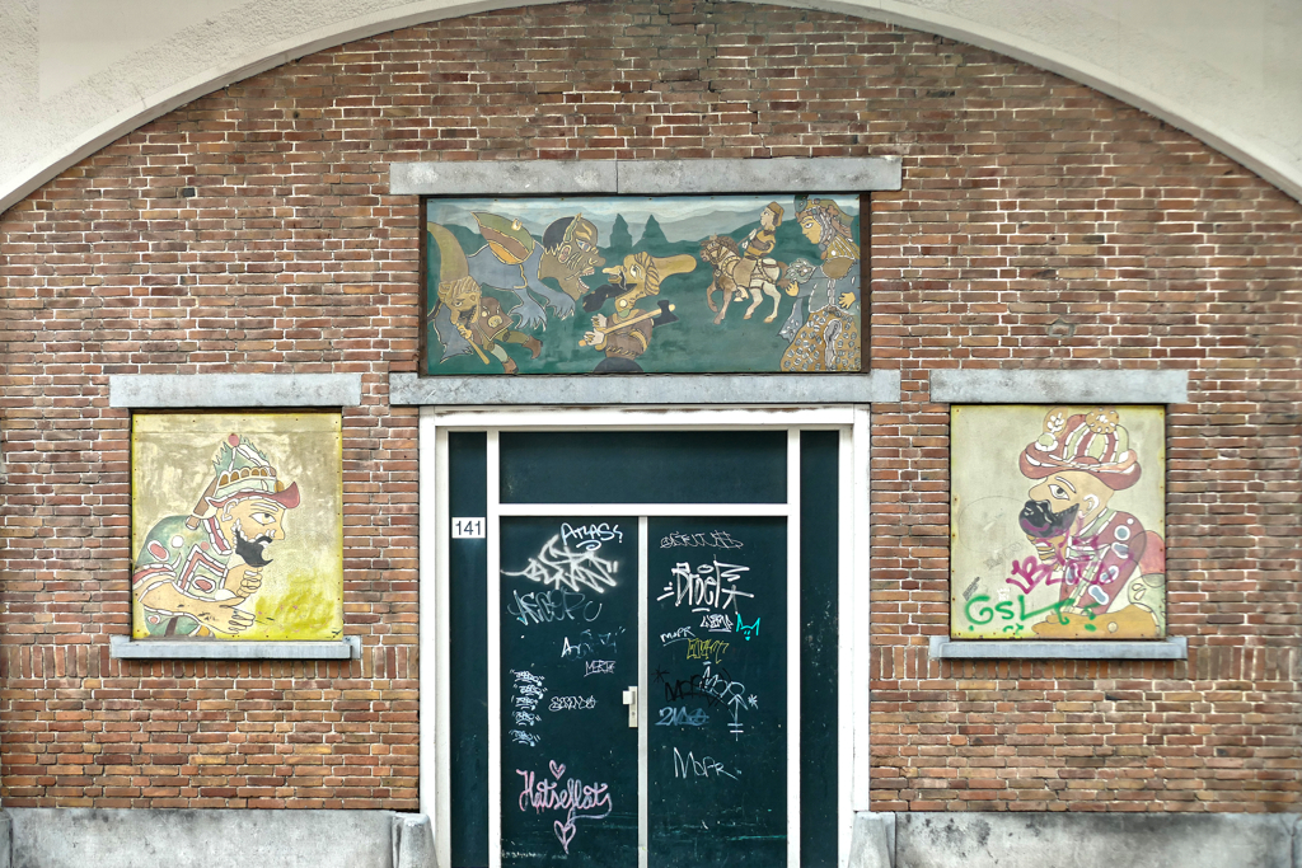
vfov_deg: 37.9
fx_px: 1266
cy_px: 434
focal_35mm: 35
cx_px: 651
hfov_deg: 54.4
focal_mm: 12.9
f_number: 3.1
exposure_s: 1/80
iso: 125
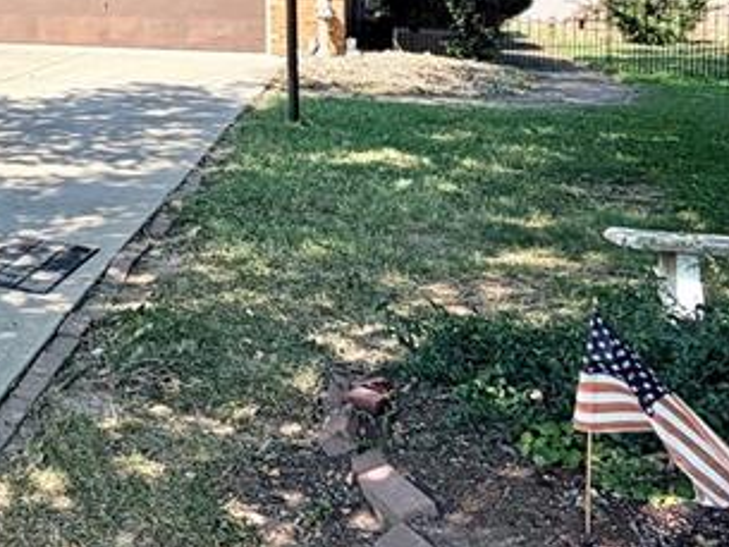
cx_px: -165
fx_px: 990
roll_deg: +0.0
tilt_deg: +2.1
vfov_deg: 28.1
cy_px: -60
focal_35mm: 47
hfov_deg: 32.6
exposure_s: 1/770
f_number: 2.2
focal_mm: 2.22
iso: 40
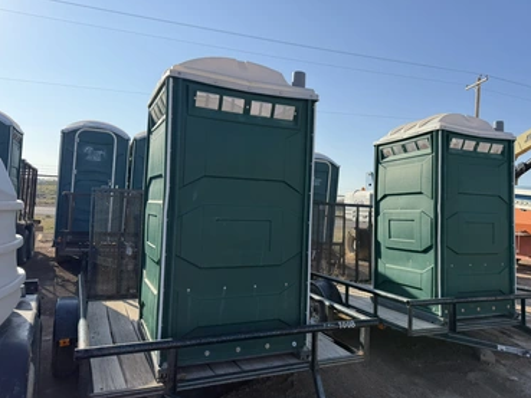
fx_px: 399
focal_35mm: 26
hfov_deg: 67.2
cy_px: 197
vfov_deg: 53.1
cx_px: 285
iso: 80
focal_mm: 6.76
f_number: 1.78
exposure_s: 1/2445
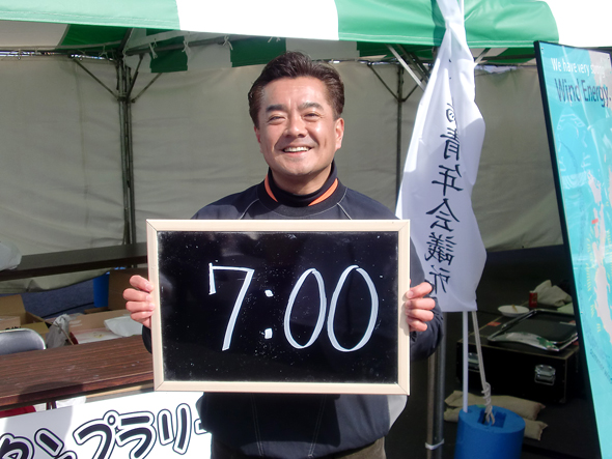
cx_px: 306
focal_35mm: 48
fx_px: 849
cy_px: 230
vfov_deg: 30.3
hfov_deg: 39.6
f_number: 3.4
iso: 64
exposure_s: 1/800
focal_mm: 7.91
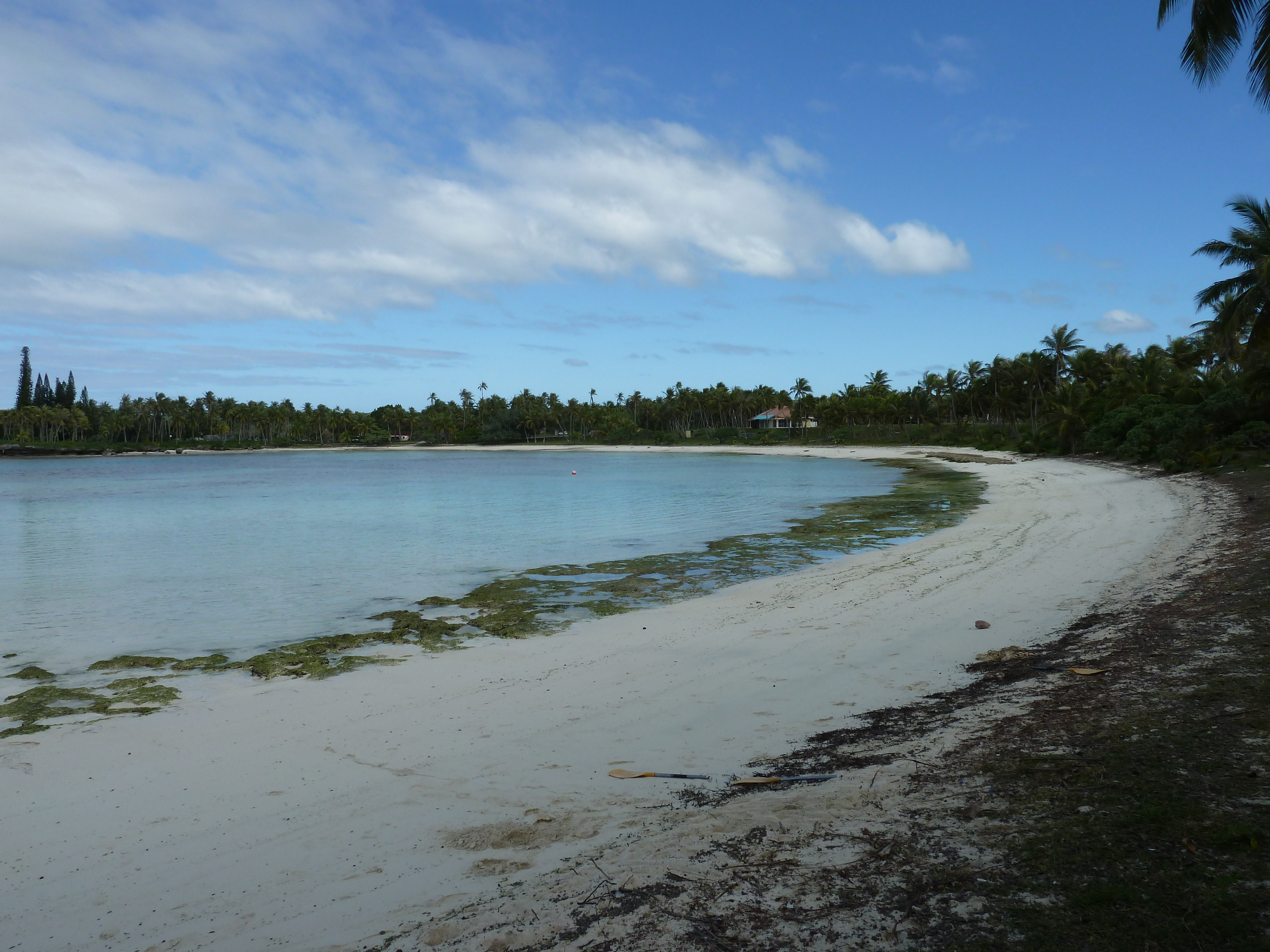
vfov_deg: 54.9
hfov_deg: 69.4
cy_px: 476
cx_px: 635
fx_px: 917
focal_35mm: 25
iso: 80
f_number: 5
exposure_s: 1/500
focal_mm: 4.1
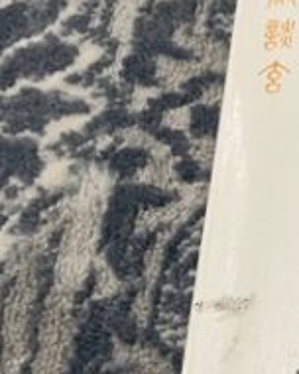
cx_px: 527
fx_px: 885
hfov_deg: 16.3
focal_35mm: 80
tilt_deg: -60.5
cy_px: 157
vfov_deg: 23.8
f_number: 1.6
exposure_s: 1/60
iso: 400
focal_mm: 4.2
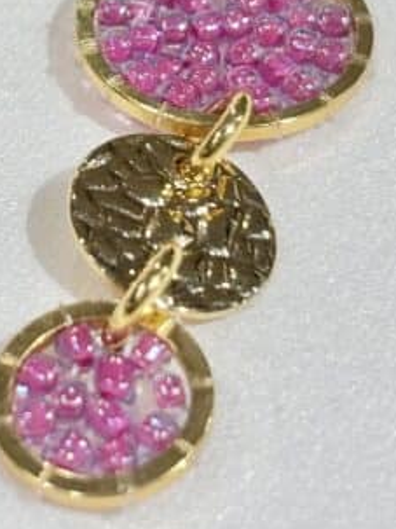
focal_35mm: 176
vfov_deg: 11.2
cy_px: 45
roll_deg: +7.5
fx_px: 2686
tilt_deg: -38.6
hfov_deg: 8.4
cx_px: -38
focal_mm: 5.96
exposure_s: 1/271
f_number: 1.6
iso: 32
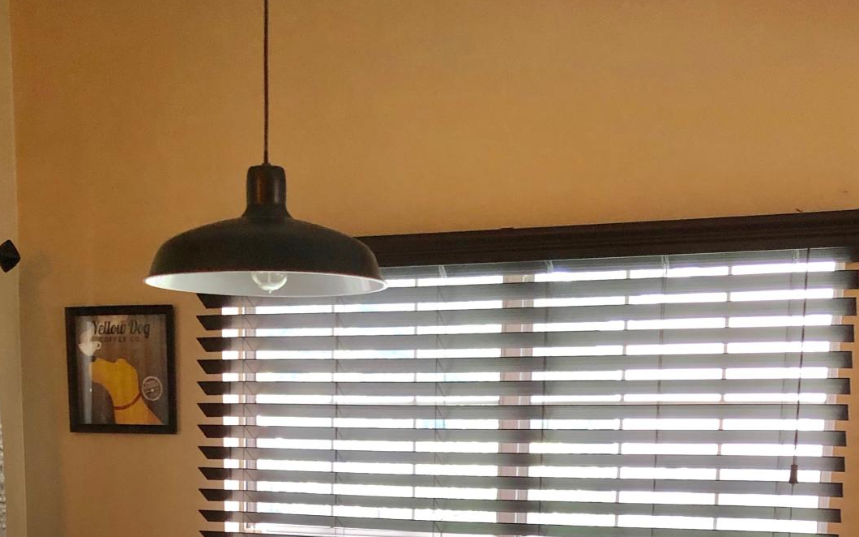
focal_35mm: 56
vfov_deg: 21.2
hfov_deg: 36.2
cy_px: 672
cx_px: 350
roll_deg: -0.7
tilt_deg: -10.3
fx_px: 1311
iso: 50
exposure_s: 1/15
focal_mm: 4
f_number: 1.8
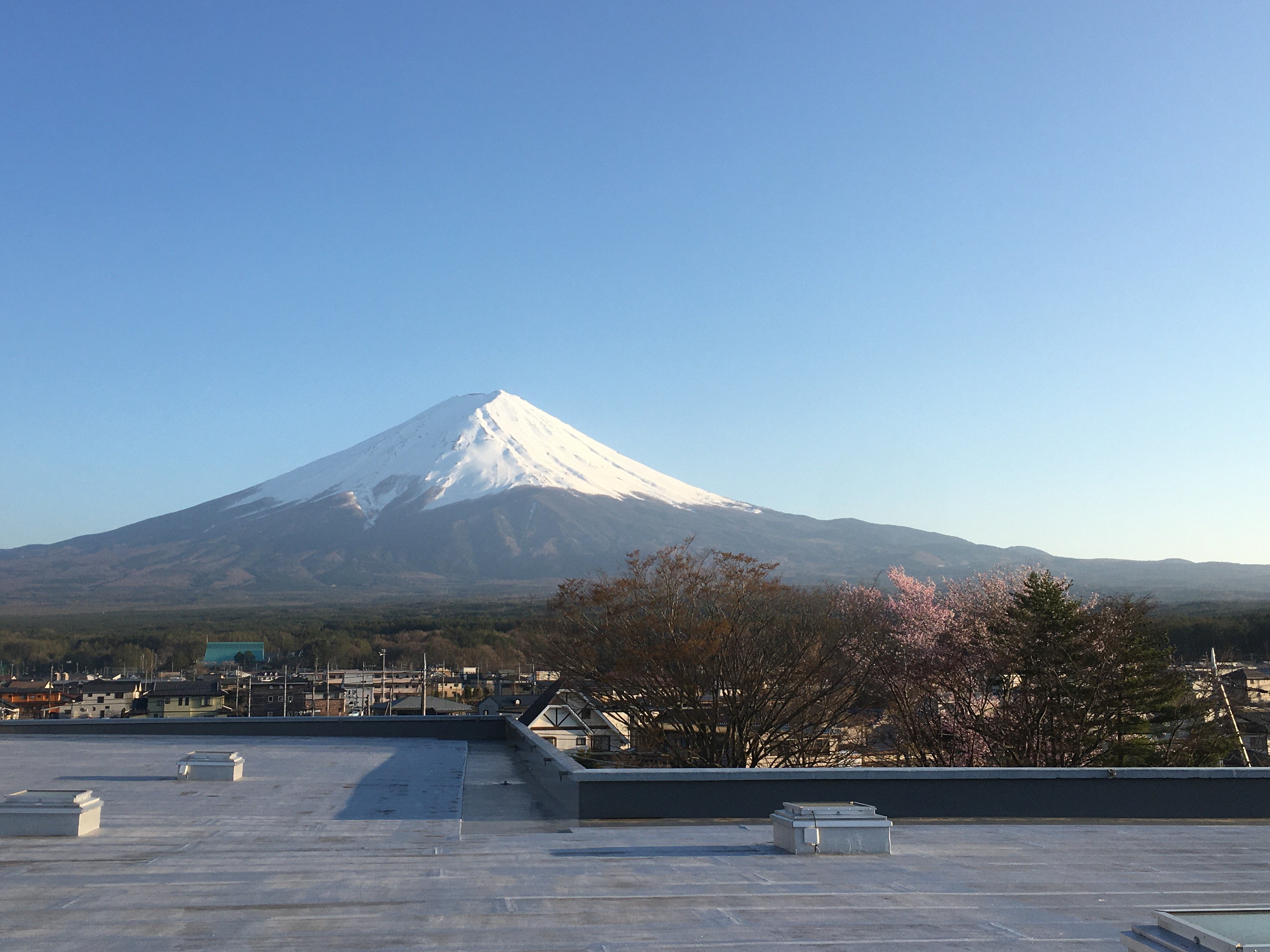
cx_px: 592
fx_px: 1394
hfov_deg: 48.9
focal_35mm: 38
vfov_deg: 37.7
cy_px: 441
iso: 25
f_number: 2.2
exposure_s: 1/974
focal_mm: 4.15
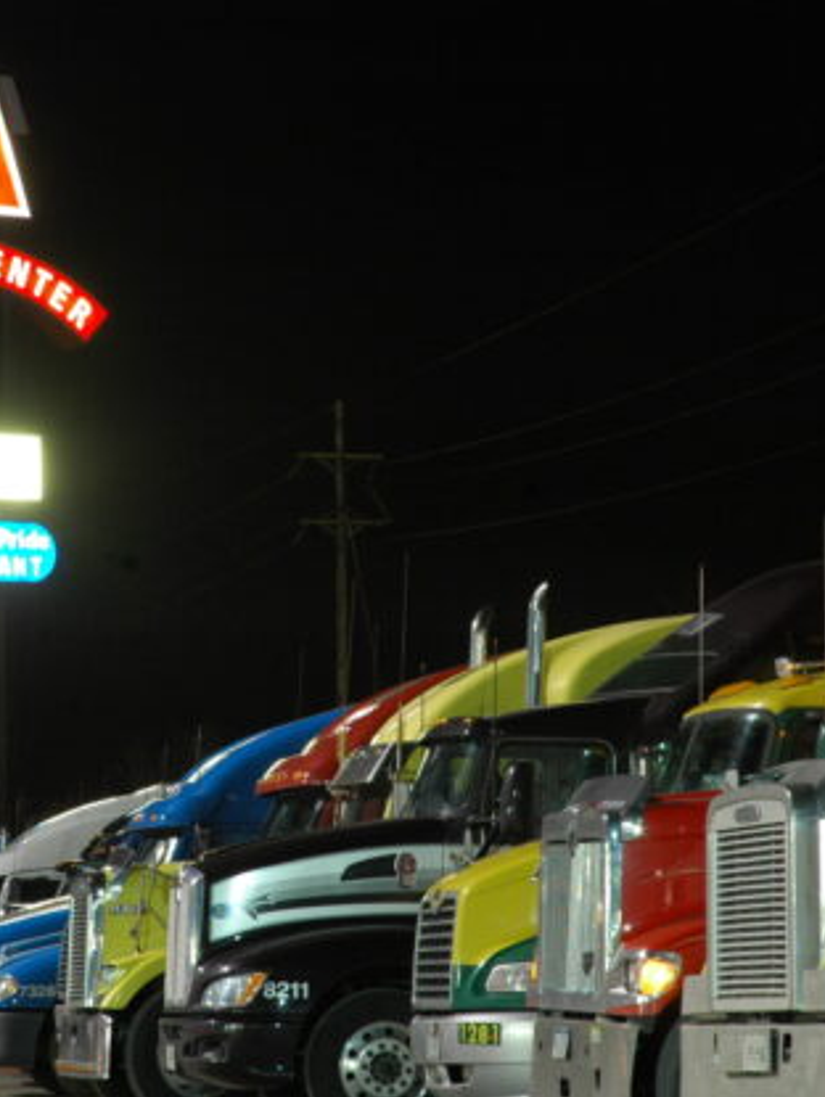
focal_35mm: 153
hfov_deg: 9.7
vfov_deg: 12.9
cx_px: 317
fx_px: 4854
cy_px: 551
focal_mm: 70
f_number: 10
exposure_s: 5
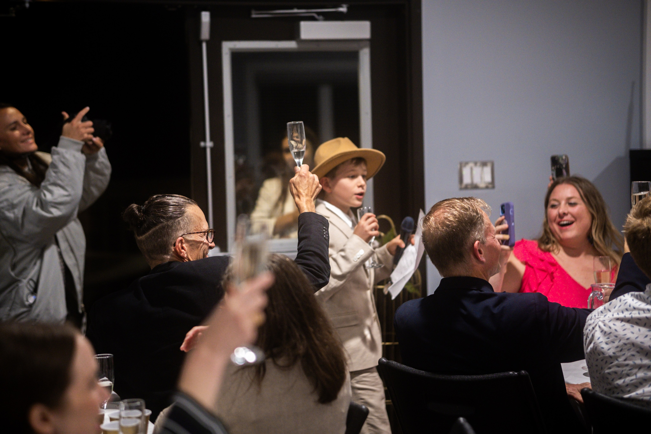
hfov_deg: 24.2
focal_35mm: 84
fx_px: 1519
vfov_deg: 16.3
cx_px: 326
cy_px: 217
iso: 3200
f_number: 1.4
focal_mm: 56
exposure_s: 1/250
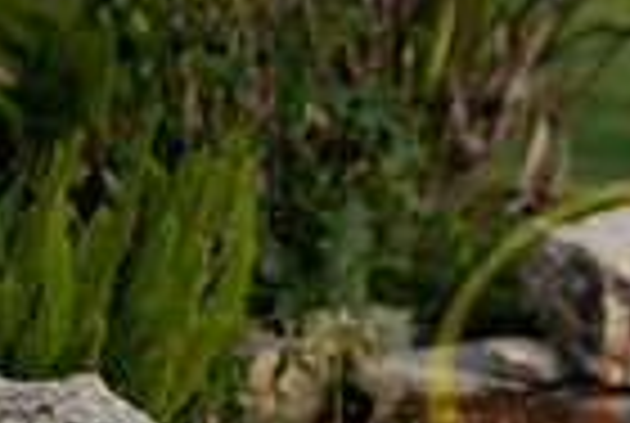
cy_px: 434
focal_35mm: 351
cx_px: 1292
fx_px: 6156
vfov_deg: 3.9
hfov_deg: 5.7
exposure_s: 1/2500
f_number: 2.2
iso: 200
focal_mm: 85
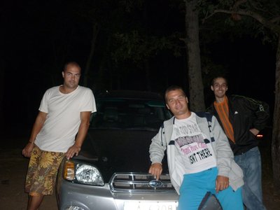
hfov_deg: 55.4
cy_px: 105
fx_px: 267
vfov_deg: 42.9
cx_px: 140
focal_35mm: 33
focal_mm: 5.5
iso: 200
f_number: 2.8
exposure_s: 1/8
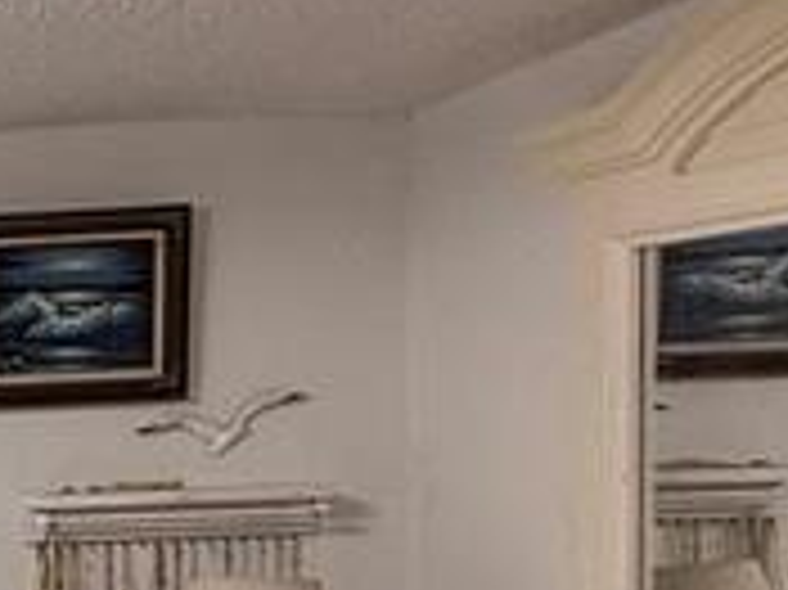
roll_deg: +3.0
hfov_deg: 16.5
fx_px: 1865
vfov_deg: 17.5
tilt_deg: -4.4
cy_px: 590
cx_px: -892
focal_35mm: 82
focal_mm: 2.22
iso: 100
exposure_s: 1/120
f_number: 2.2
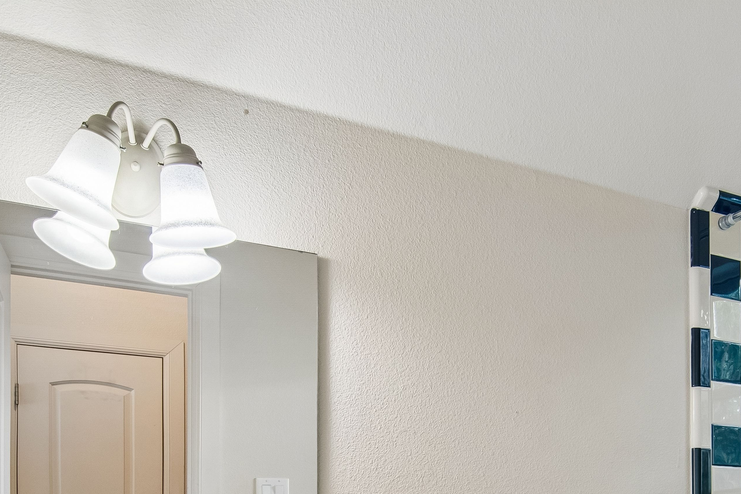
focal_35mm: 35
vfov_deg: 33.2
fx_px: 720
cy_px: 540
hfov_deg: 53.1
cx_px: 510
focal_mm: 11
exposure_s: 1/25
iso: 320
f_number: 8
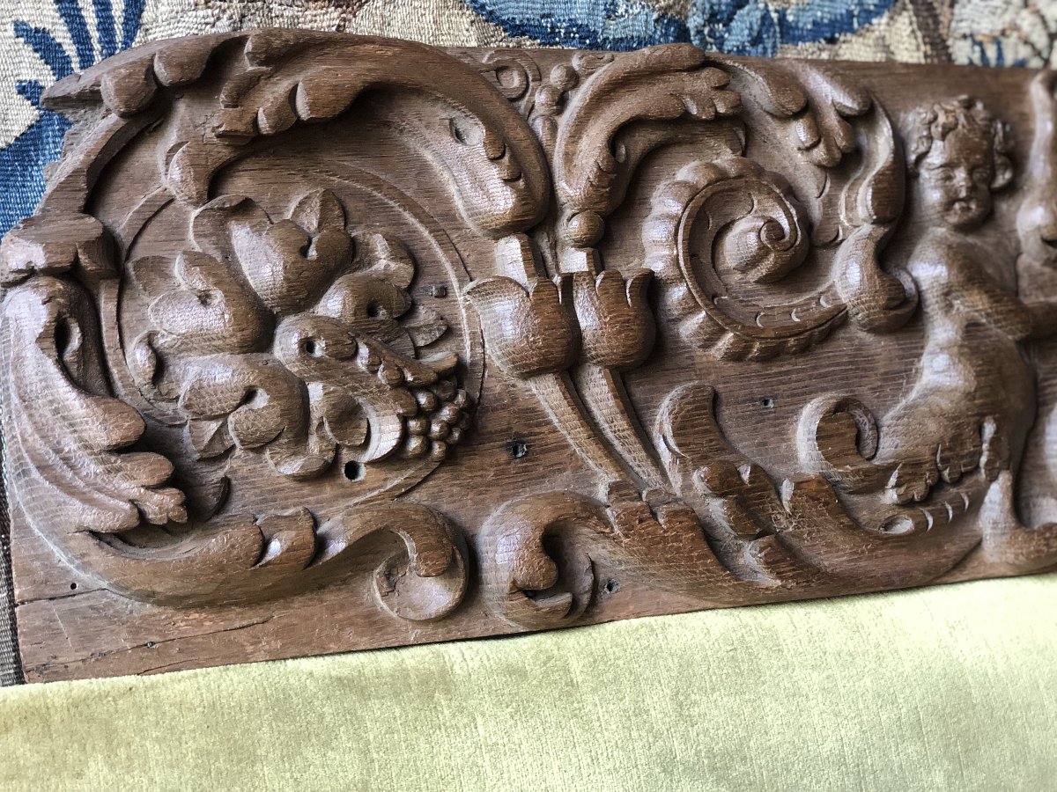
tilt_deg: -3.6
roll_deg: +1.6
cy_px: 396
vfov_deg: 28.0
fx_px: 1588
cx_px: 528
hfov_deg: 36.8
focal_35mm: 52
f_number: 2.4
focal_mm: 6
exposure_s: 1/17
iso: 160
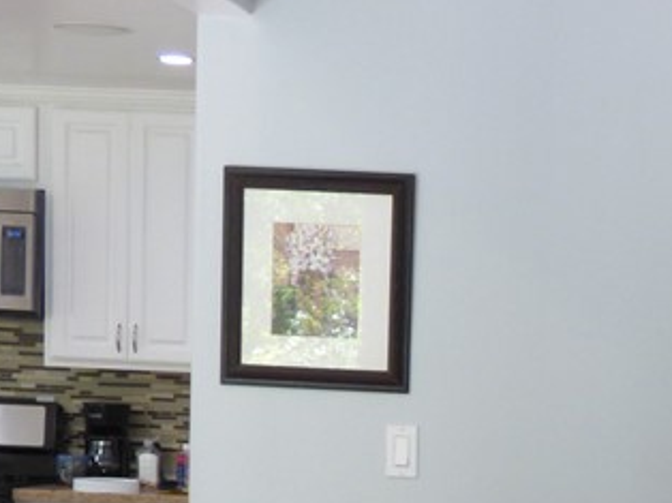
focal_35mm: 111
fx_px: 2153
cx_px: 636
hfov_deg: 17.4
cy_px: 696
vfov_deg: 12.8
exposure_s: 1/60
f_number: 3.4
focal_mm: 5.97
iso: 250
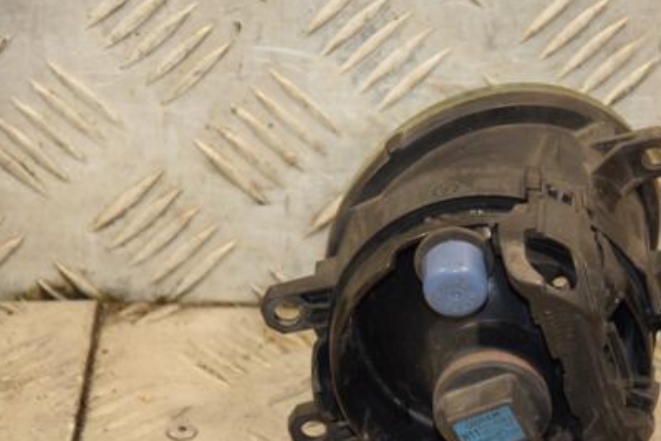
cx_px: 489
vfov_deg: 5.8
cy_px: 298
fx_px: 4347
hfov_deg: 8.7
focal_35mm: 237
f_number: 5.6
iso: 800
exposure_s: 1/100
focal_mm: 105
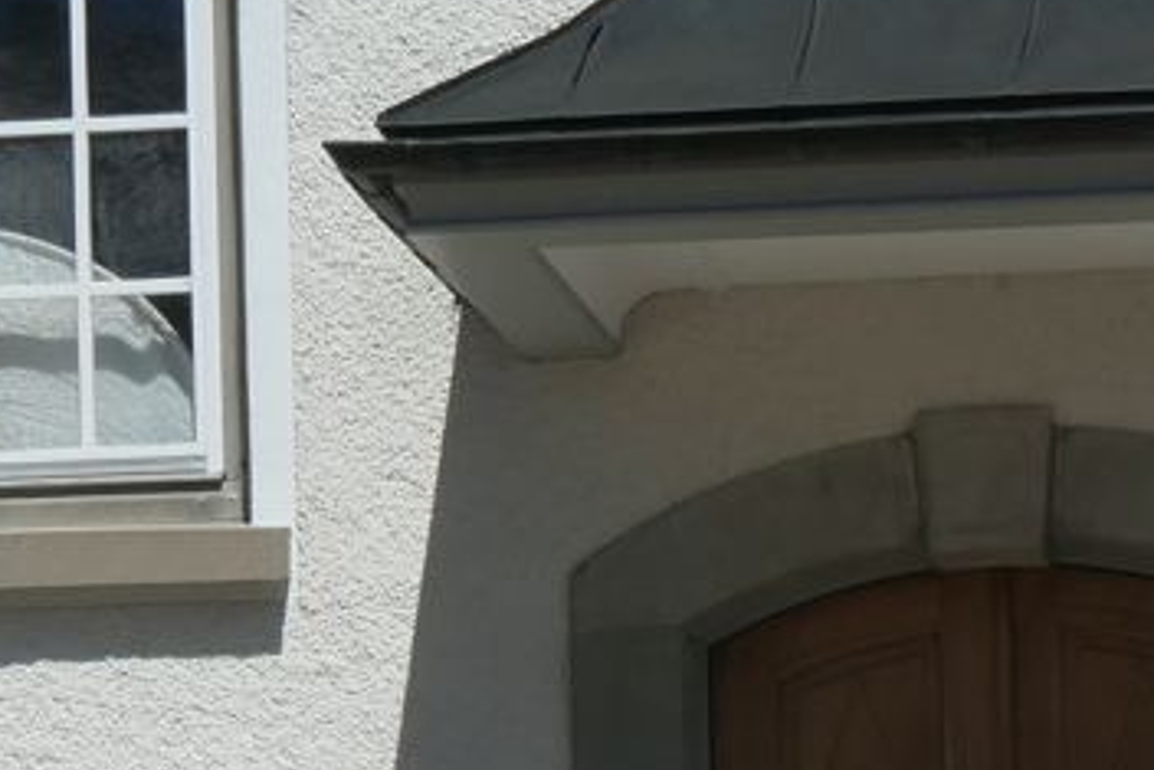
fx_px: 6285
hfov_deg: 10.5
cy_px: 1222
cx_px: 964
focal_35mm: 196
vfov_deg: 6.9
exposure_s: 1/1000
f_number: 8
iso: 200
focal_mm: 16.7
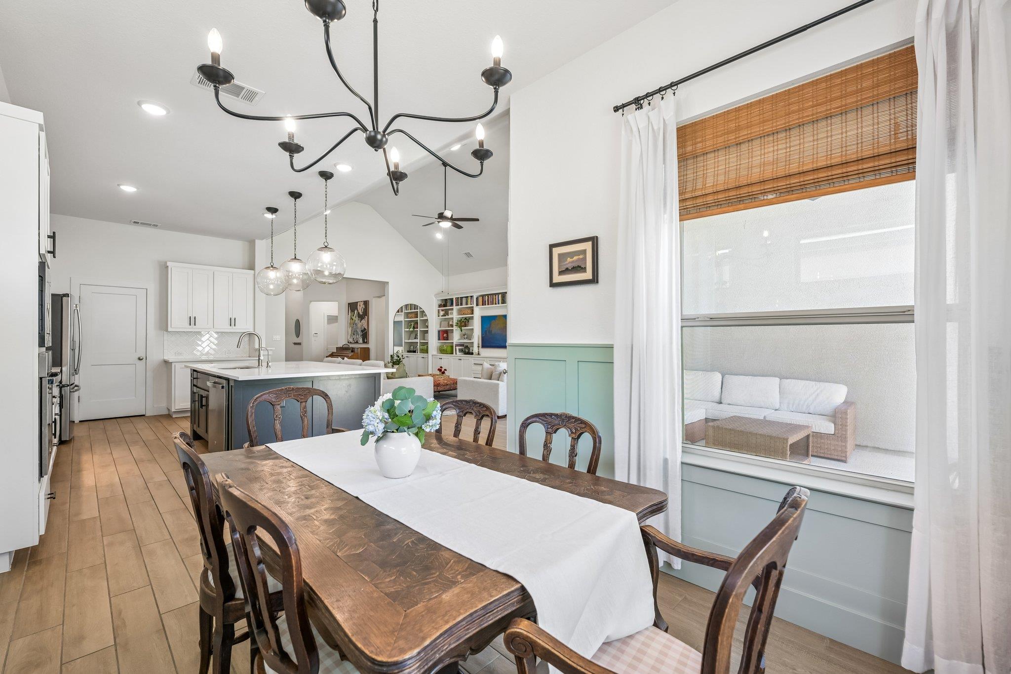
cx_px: 506
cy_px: 337
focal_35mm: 15
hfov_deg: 100.4
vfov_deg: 77.3
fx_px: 421
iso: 180
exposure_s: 1/15
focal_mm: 15
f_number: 6.7
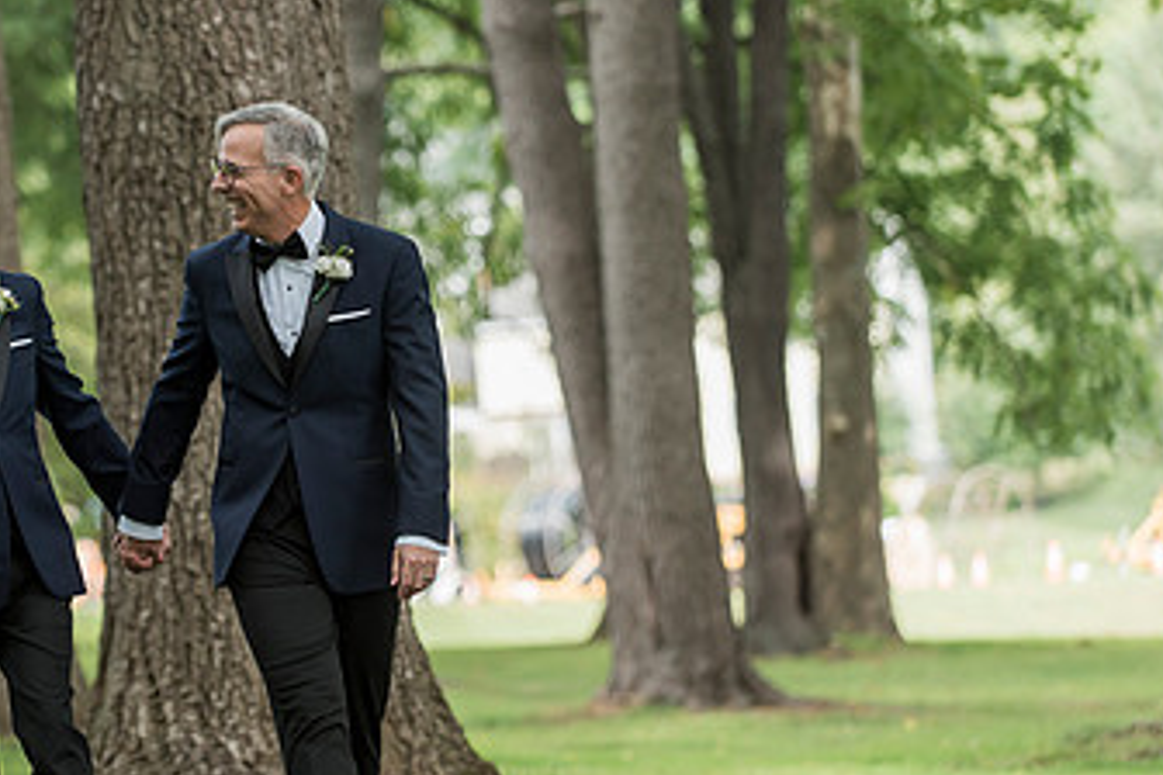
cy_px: 329
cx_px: 341
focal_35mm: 214
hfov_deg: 9.6
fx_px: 6913
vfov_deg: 6.4
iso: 400
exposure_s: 1/1000
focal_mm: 120
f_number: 2.8
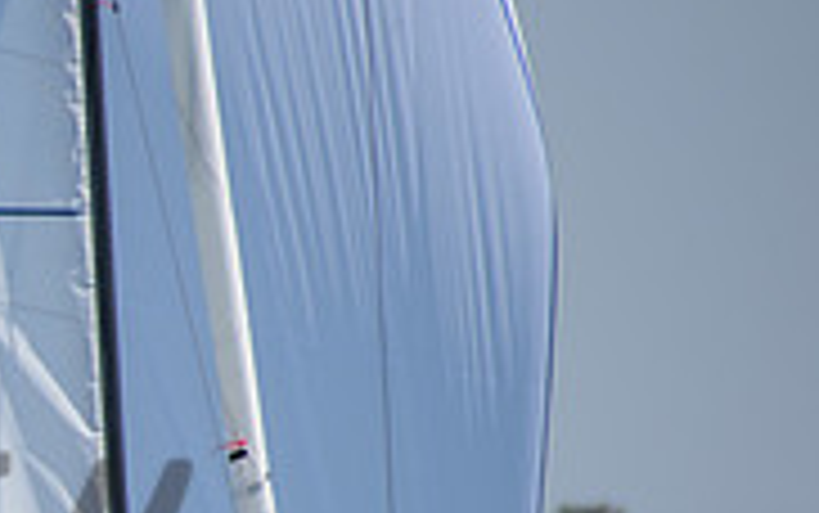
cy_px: 672
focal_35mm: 1517
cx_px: -428
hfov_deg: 1.4
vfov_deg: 0.9
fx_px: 33881
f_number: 6.3
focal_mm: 300
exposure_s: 1/640
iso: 200
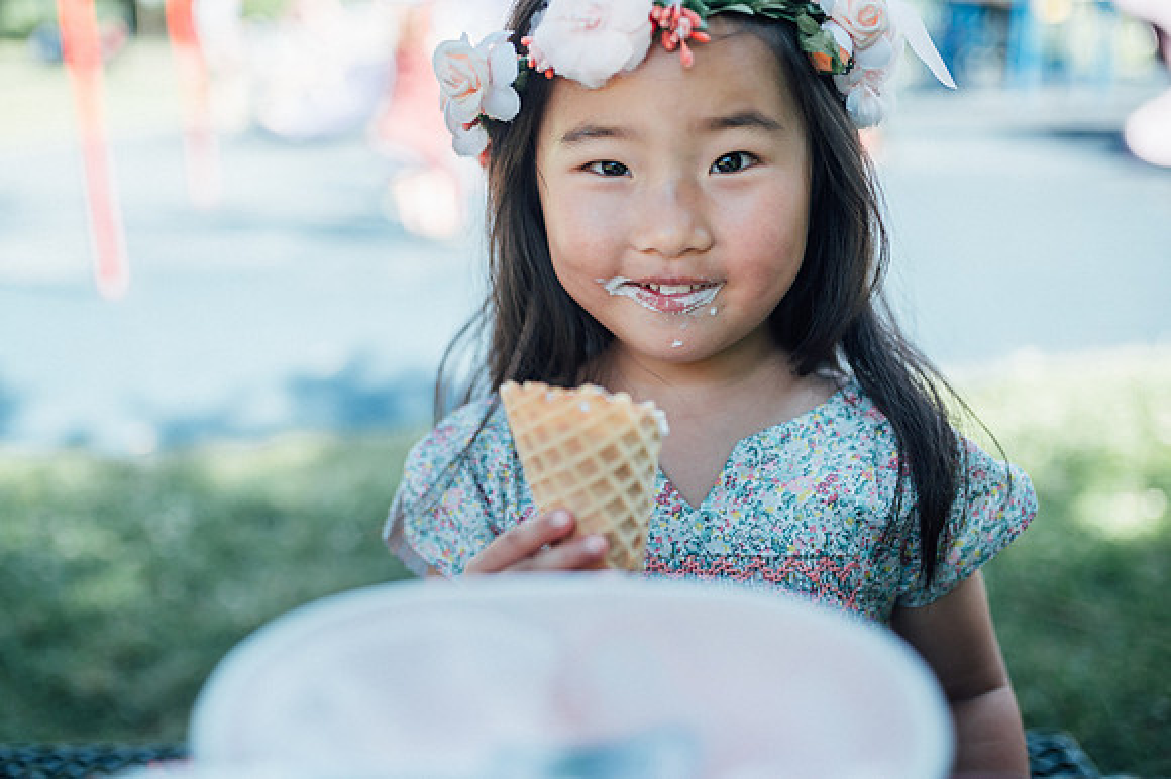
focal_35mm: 38
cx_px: 540
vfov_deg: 35.2
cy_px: 420
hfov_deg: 51.0
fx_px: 1226
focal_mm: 35
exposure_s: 1/1000
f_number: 1.8
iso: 100
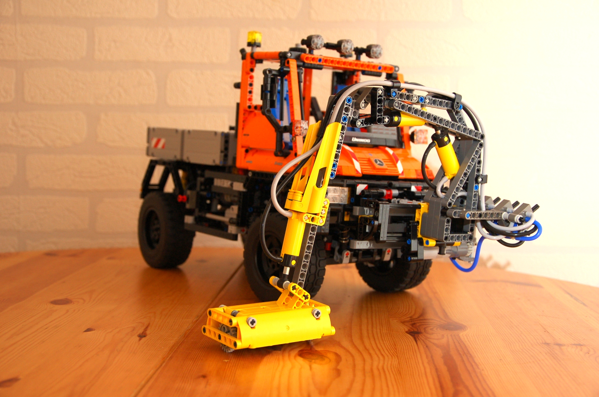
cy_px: 198
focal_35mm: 57
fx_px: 947
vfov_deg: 23.7
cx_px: 300
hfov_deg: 35.1
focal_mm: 38
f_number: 4.5
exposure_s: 1/60
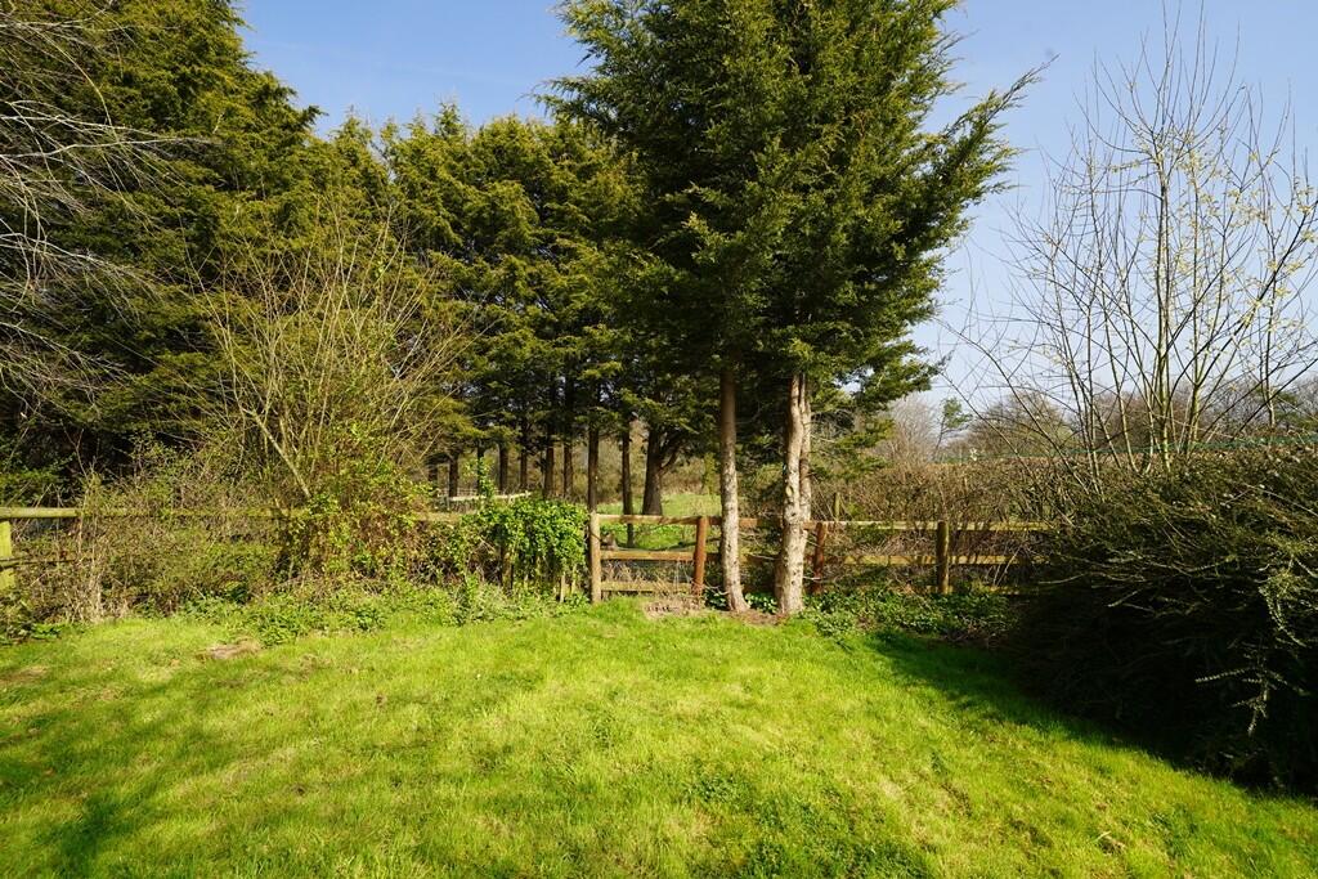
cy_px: 440
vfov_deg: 70.5
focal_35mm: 17
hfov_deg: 93.3
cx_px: 659
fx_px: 622
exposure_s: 1/100
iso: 100
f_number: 9
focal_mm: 17
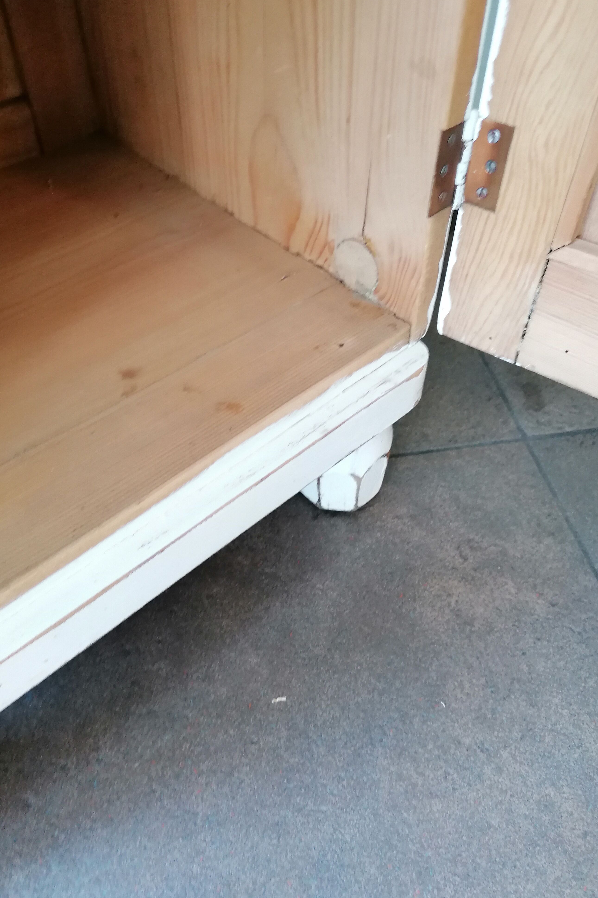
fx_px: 723
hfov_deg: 45.0
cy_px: 454
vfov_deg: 63.7
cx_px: 299
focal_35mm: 29
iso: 400
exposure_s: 1/25
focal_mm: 4.75
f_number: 1.8
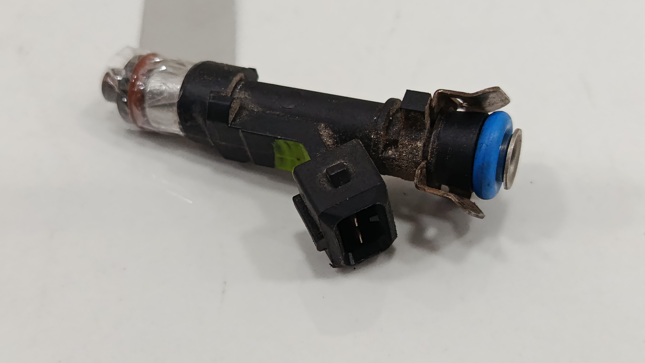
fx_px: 821
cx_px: 323
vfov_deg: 24.9
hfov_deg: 42.9
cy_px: 169
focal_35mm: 48
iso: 906
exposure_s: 1/100
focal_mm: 5.24
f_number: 1.7
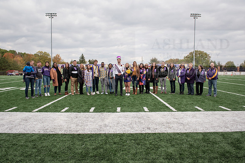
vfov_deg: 48.0
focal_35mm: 27
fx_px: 184
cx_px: 122
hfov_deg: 67.4
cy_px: 82
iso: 500
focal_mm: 27
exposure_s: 1/640
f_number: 8
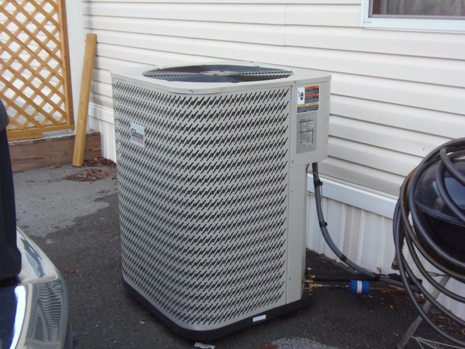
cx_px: 232
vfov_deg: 34.3
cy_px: 174
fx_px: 564
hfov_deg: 44.8
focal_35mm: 42
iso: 400
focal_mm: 7.8
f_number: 3.6
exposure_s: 1/25
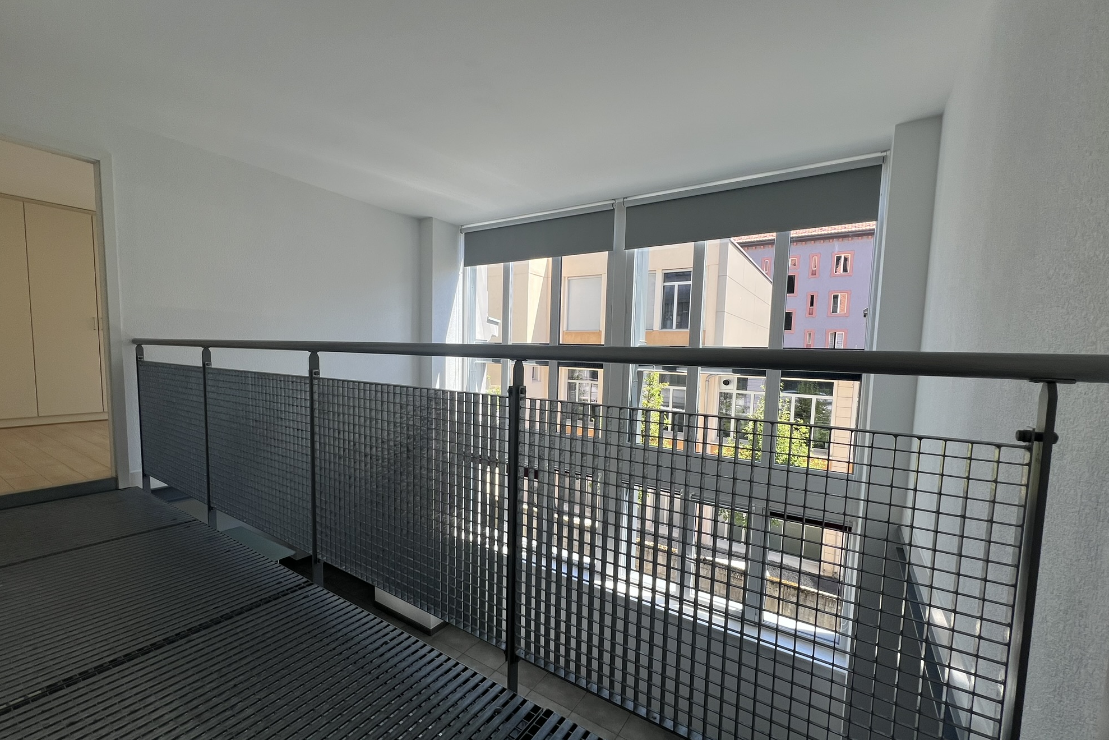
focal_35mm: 14
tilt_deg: -4.9
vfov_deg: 81.1
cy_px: 393
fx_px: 431
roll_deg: -1.3
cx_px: 544
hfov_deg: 104.2
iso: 32
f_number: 1.8
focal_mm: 1.57
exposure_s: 1/251
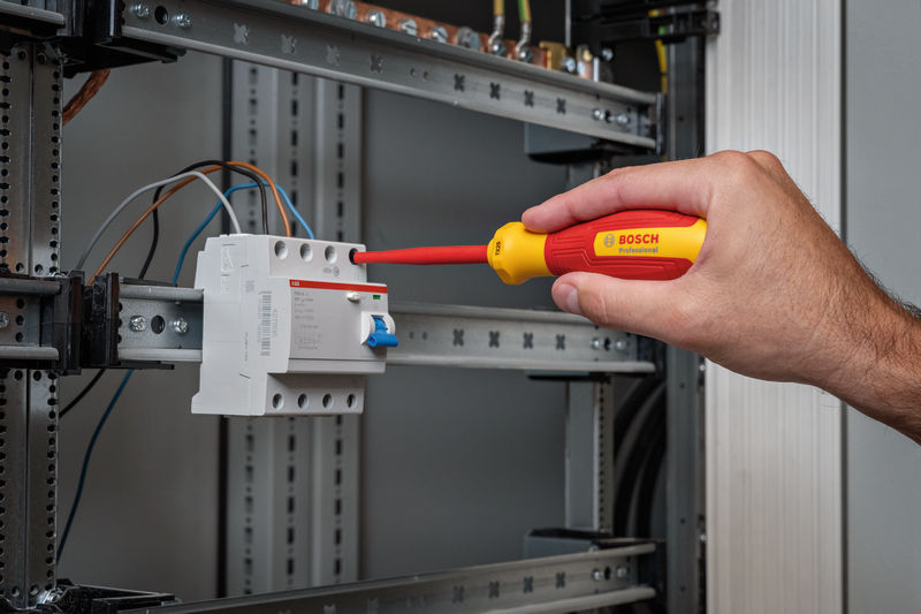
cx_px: 460
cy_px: 307
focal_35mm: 70
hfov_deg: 28.8
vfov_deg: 19.4
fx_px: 1790
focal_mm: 70
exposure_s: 1/60
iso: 2000
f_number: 11
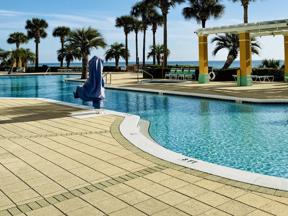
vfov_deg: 34.9
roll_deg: +0.5
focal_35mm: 40
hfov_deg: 46.8
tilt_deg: +3.3
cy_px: 45
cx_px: 146
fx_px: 333
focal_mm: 6.76
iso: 80
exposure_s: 1/9091
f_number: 1.78
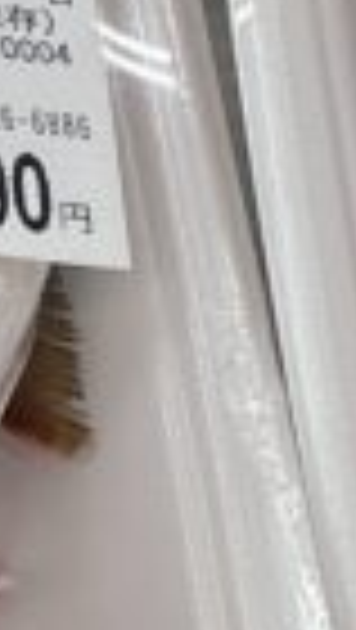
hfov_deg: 5.9
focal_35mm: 194
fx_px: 3248
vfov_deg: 11.1
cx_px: 1009
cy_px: 364
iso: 100
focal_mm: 5.96
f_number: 1.6
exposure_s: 1/120
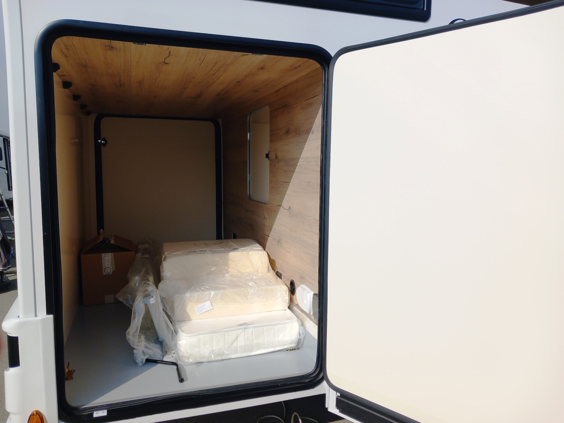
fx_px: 440
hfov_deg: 65.3
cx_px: 282
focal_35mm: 27
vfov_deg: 51.4
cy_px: 212
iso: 20
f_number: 1.8
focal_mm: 4
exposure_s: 1/1203
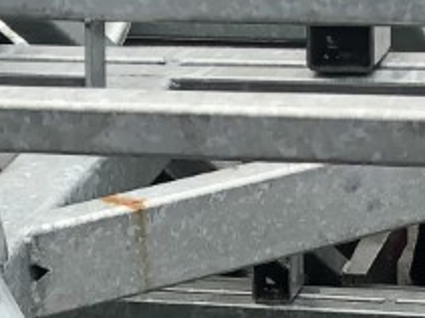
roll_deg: +3.4
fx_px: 2344
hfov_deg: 10.3
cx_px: 68
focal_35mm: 191
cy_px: 634
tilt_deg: -27.7
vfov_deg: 7.5
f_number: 1.8
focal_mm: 4
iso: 40
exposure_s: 1/120
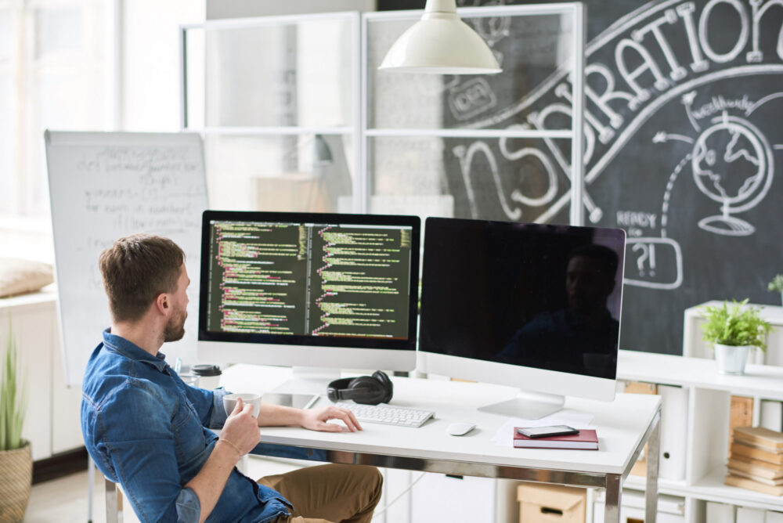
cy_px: 262
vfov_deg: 23.4
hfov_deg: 34.5
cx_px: 392
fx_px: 1262
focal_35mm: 58
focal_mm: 58
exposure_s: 1/160
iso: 500
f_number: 2.2
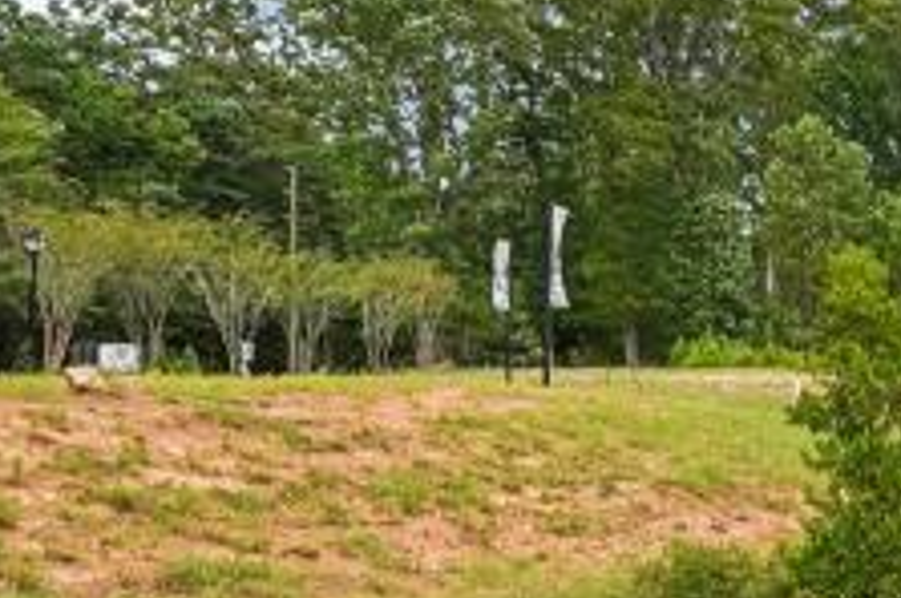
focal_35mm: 69
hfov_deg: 19.7
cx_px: 1705
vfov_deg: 19.7
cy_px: 313
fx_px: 1724
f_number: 8
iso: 100
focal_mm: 10
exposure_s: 1/125
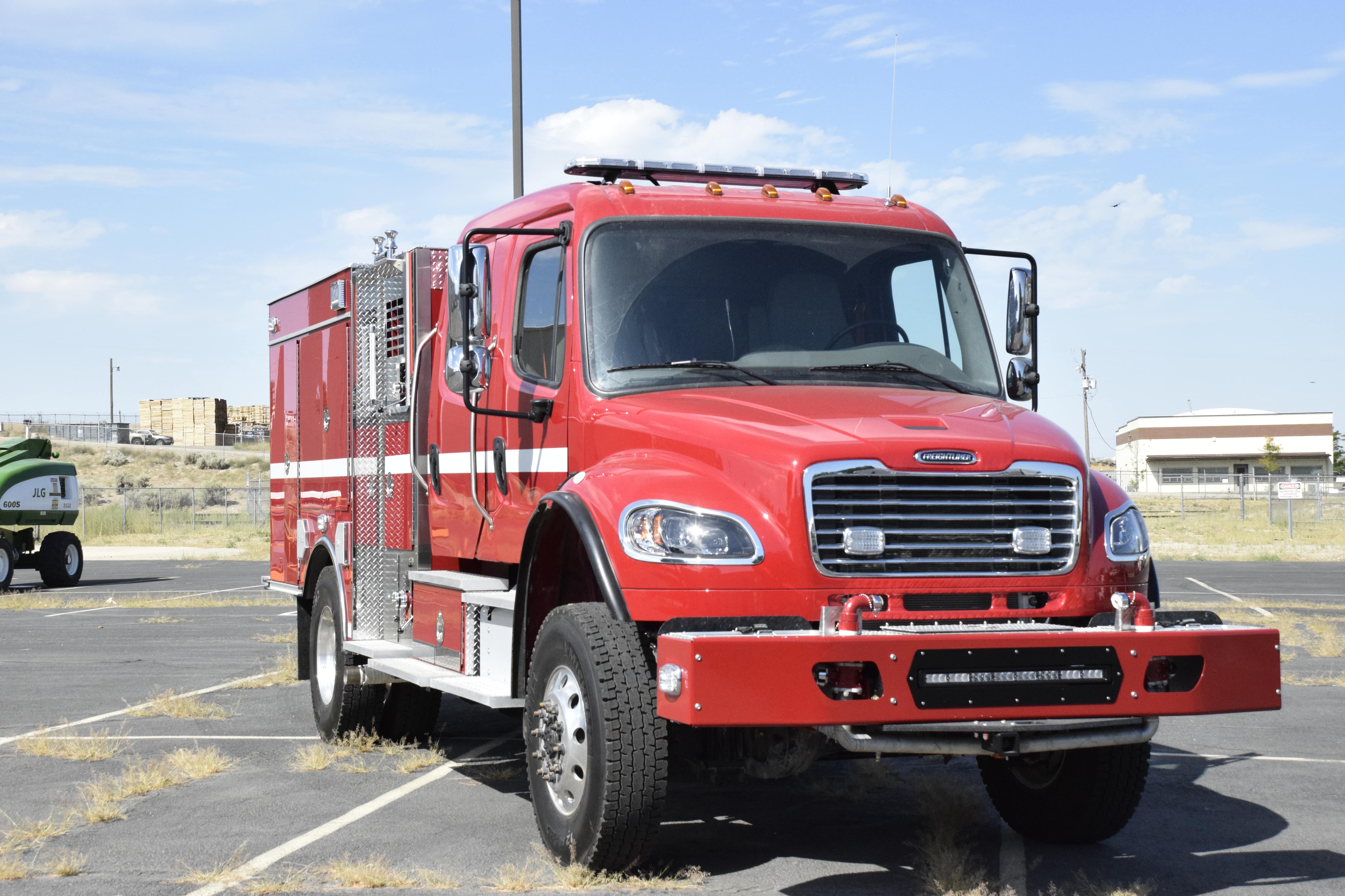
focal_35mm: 52
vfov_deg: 25.8
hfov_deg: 37.9
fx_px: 1961
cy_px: 448
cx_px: 672
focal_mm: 35
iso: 2500
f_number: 10
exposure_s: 1/4000
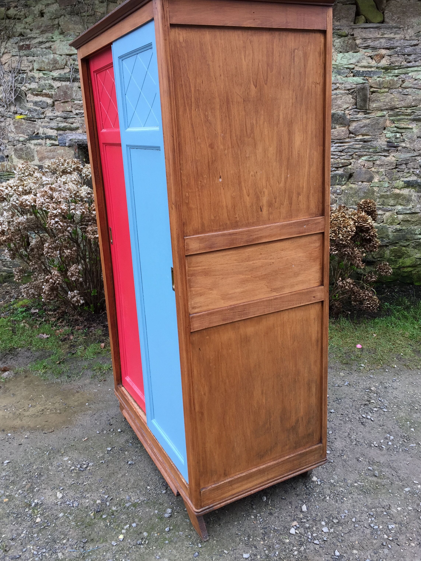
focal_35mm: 31
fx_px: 503
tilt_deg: -15.5
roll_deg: +0.4
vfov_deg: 58.3
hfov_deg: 45.4
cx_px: 217
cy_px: 262
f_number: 2.2
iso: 32
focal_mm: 4.15
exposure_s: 1/120
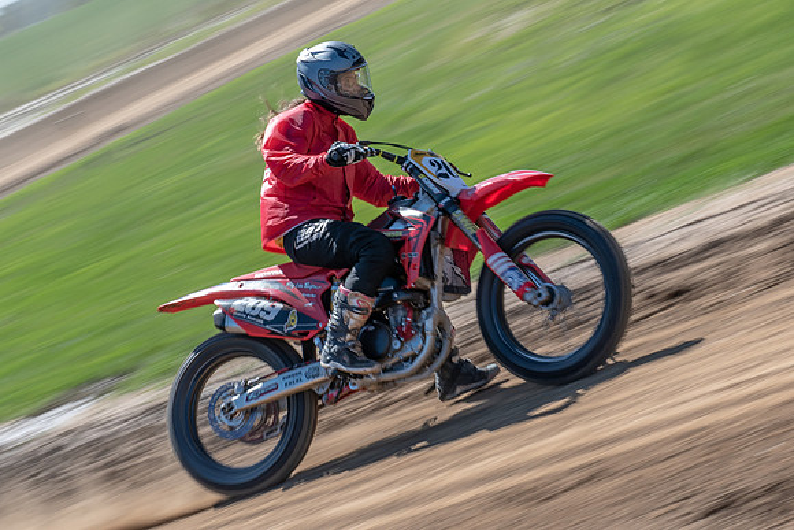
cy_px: 306
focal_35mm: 116
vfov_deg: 11.8
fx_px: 2560
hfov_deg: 17.6
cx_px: 478
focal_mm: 70
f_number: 8
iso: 200
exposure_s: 1/100
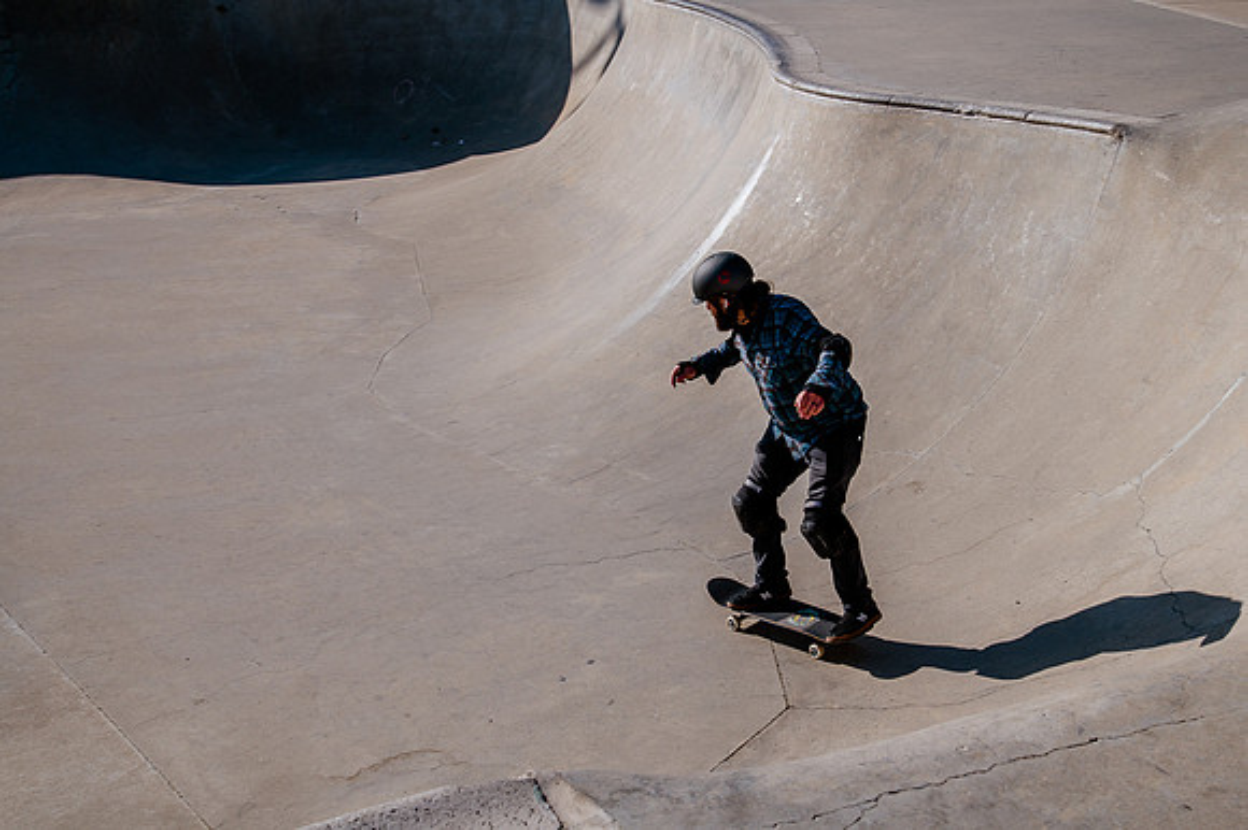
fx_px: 1911
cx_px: 662
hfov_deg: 36.2
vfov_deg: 24.5
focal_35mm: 55
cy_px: 390
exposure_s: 1/500
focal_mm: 52
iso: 200
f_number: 11
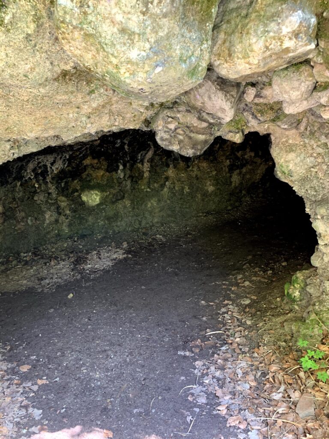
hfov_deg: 53.1
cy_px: 220
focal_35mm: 26
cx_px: 164
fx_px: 329
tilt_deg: -16.4
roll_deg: -1.8
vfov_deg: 67.3
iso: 125
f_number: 1.8
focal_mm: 4.25
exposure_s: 1/60
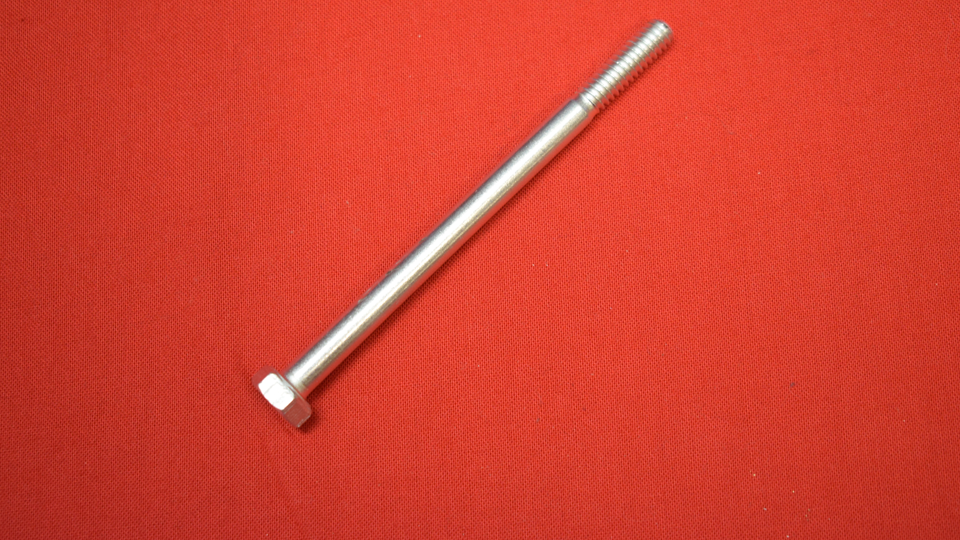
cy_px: 242
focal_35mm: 60
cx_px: 482
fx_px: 1527
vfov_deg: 20.0
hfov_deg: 34.9
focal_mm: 38
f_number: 5
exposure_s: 1/60
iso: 800
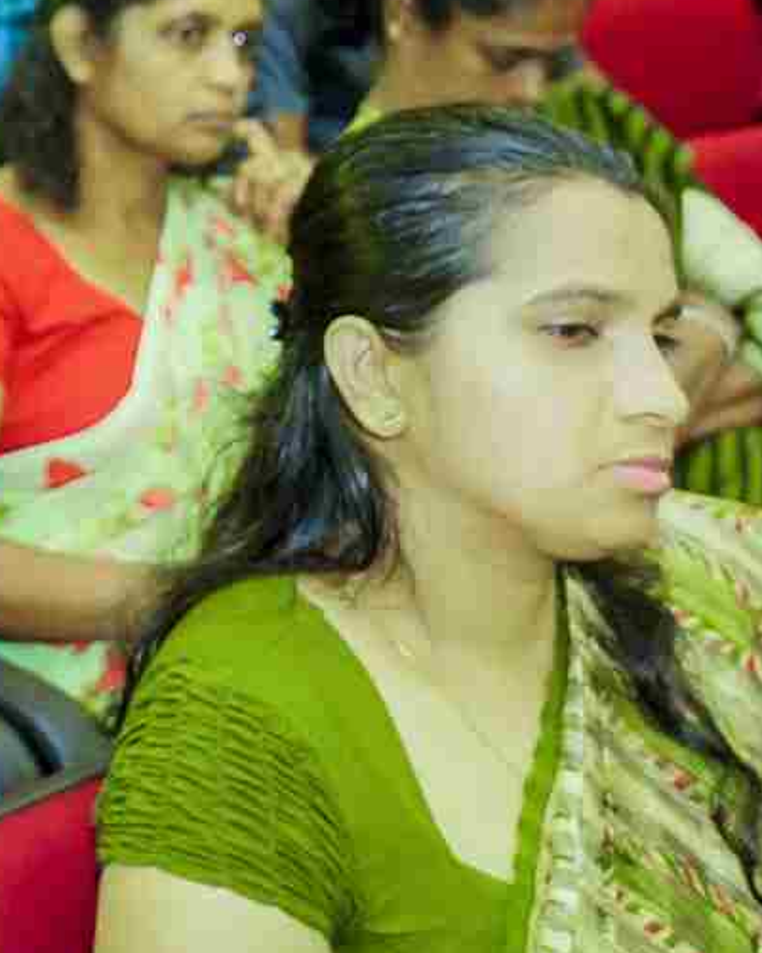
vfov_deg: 18.7
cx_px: -598
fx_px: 2763
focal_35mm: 98
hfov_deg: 14.0
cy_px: -137
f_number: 4
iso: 6400
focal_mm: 29
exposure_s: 1/200
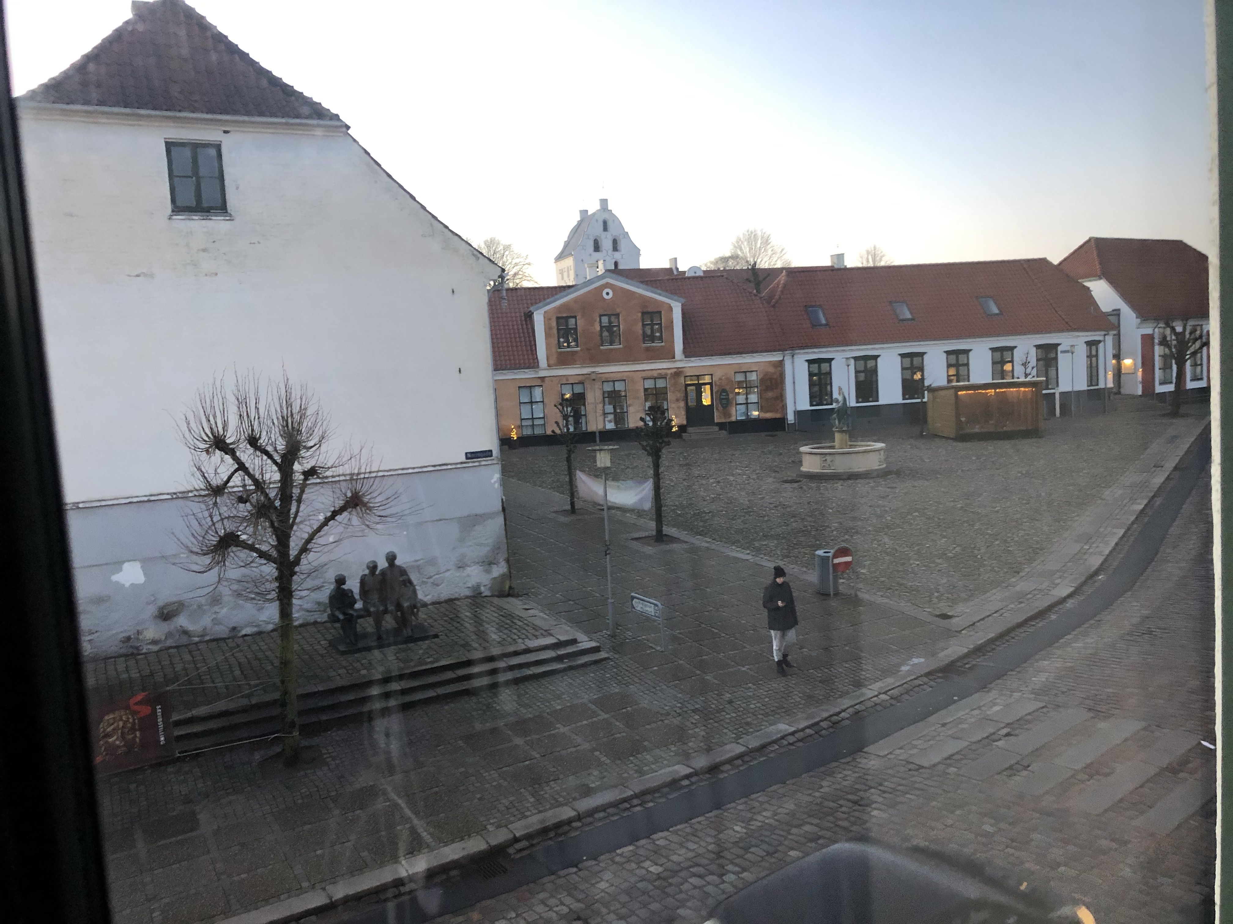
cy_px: 462
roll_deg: +3.2
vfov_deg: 49.7
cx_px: 616
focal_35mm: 28
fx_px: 997
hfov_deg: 63.4
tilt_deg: -3.4
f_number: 1.8
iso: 64
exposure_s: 1/17
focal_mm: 3.99
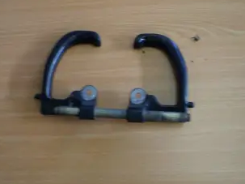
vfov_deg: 25.6
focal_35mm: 57
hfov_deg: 33.8
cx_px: 109
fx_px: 403
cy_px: 69
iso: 100
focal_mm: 6.3
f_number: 3.1
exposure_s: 1/30
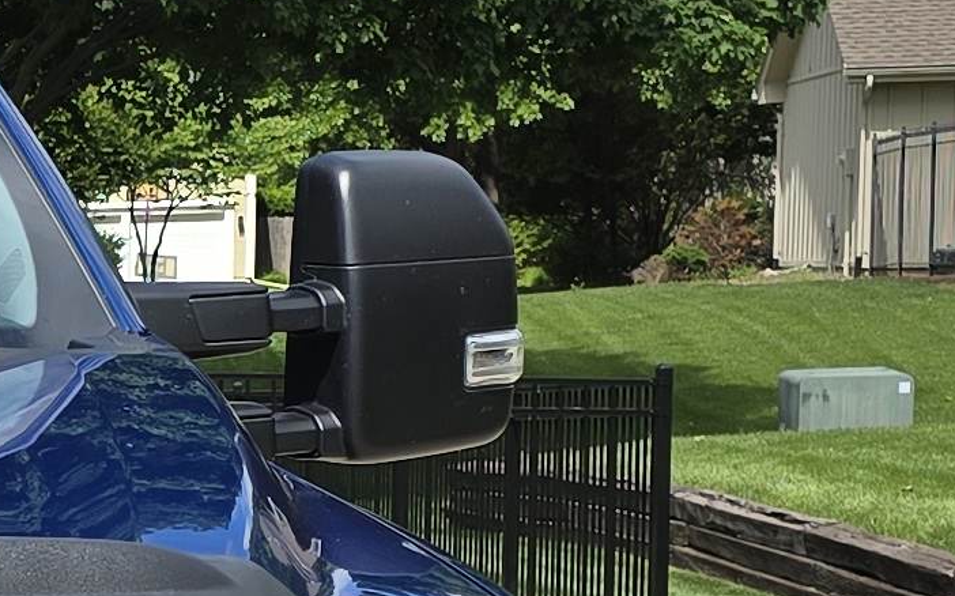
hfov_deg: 13.4
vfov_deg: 9.3
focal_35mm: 139
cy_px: 695
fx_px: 3616
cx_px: -823
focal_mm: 6.3
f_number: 1.7
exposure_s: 1/765
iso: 12
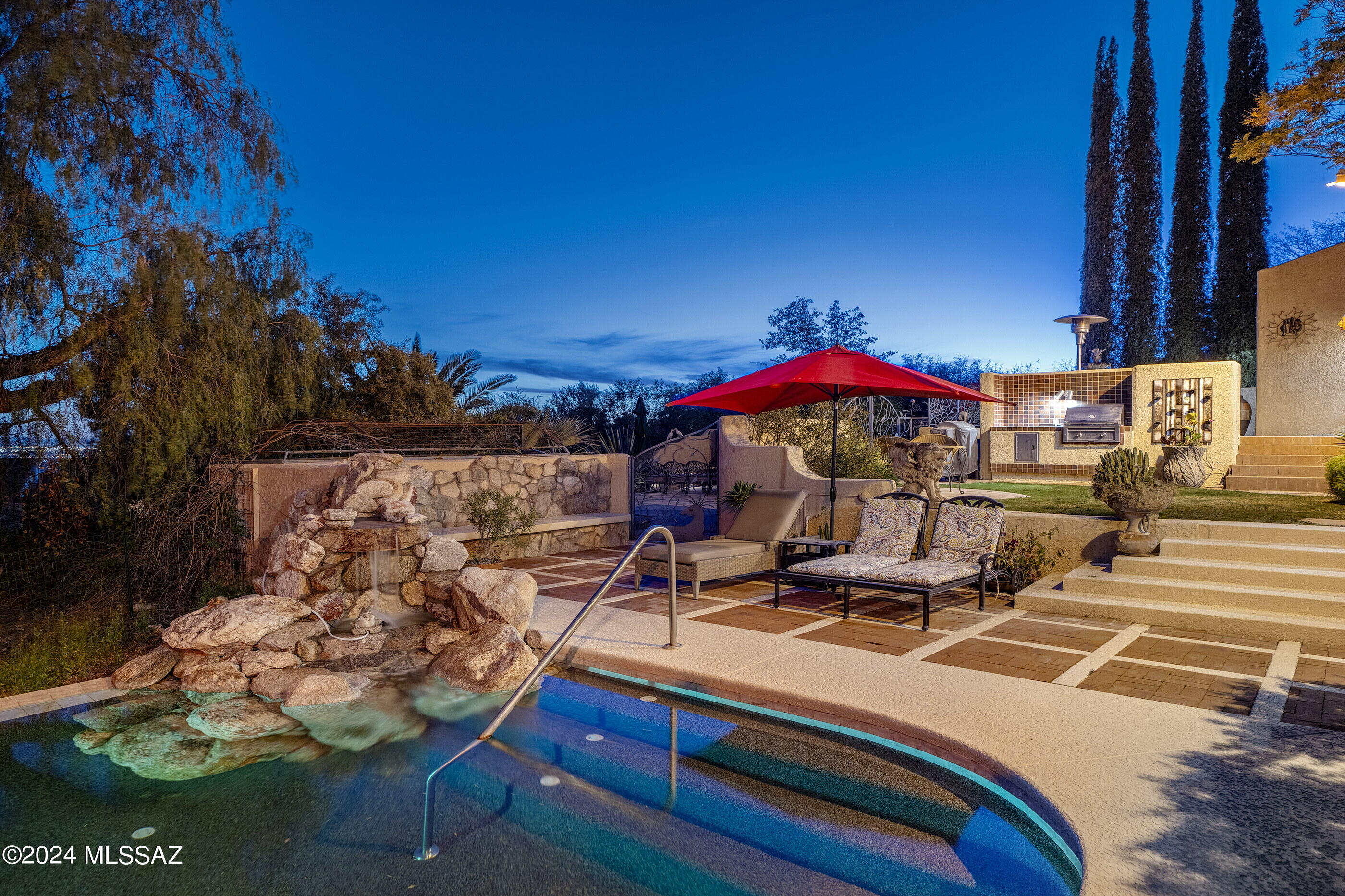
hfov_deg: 86.9
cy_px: 448
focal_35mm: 19
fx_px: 710
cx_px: 672
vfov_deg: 64.5
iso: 400
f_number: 5.6
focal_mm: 19
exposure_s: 2
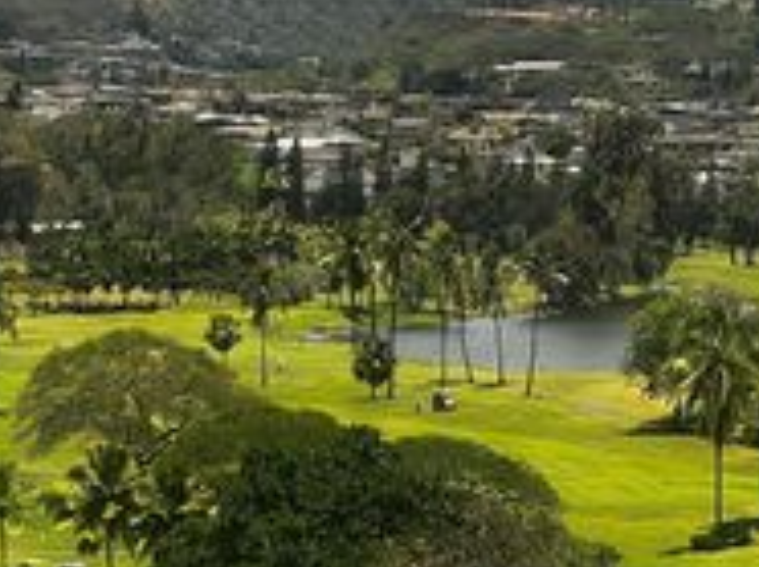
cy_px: 300
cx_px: 665
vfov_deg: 7.2
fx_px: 4533
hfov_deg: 9.5
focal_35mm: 207
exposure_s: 1/364
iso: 32
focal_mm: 9
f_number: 2.8
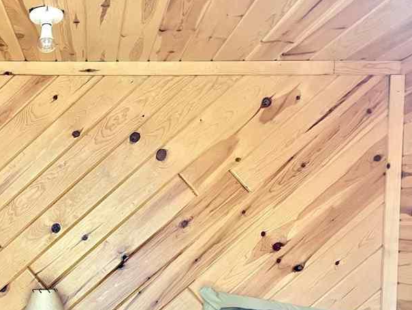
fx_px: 655
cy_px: 249
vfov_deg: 26.1
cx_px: 52
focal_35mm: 55
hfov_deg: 33.4
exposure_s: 1/78
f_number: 1.6
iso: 125
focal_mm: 4.2
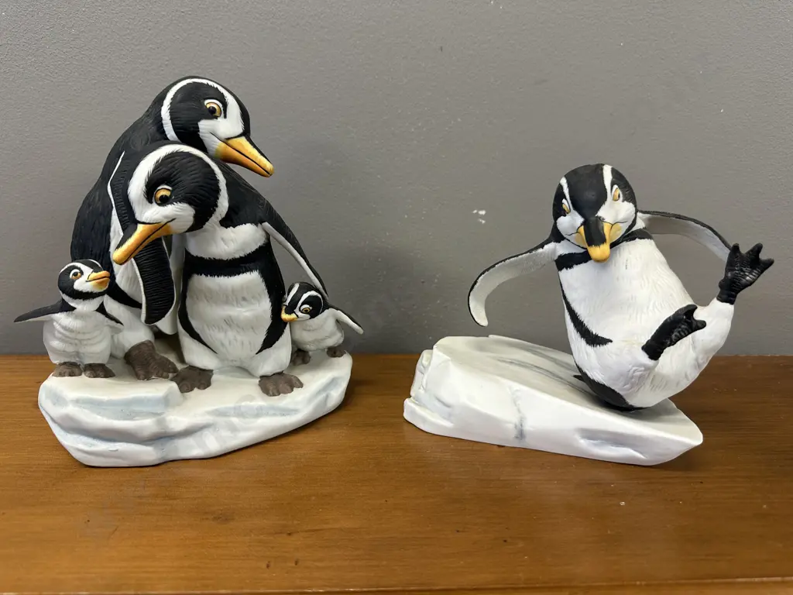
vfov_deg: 56.8
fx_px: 550
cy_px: 298
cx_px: 396
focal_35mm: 24
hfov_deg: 71.6
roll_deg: -0.7
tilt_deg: -16.0
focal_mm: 6.86
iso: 125
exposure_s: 1/50
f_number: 1.78
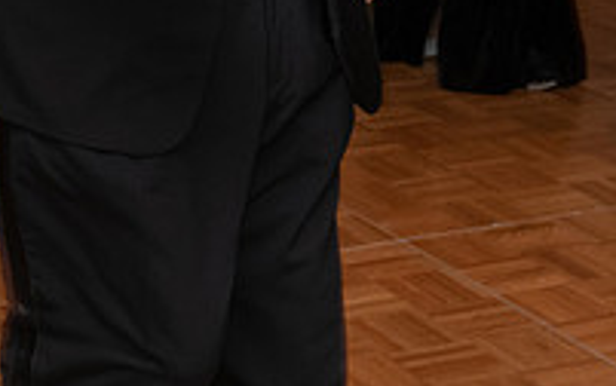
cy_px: -194
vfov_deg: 8.1
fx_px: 2672
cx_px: 118
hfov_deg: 13.1
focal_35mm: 159
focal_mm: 31
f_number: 2.8
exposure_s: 1/50
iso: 1600
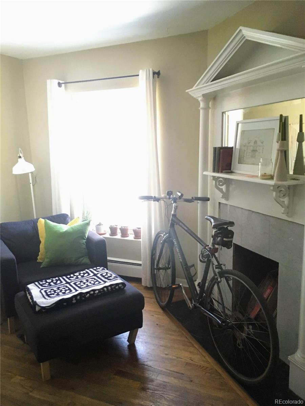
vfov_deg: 61.7
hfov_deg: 48.2
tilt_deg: -9.6
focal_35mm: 29
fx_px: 341
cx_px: 152
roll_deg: +3.3
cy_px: 203
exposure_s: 1/30
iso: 200
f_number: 2.2
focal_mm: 4.15
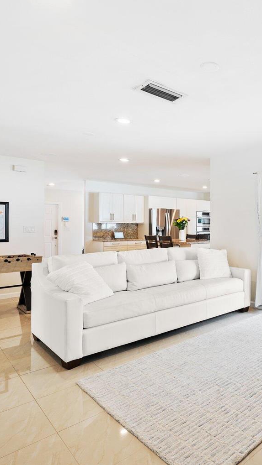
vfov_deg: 78.7
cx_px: 246
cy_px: 224
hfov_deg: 44.1
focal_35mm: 23
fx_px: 284
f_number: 8
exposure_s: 1/5
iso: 200
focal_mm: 14
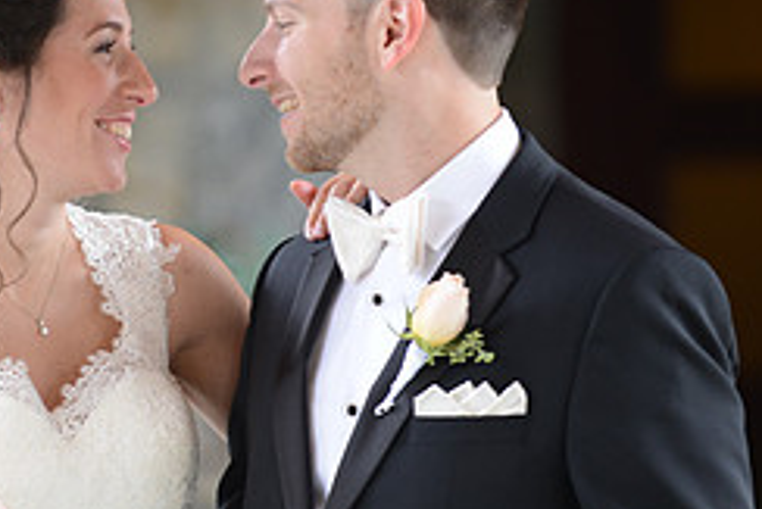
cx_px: 112
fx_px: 10060
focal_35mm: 475
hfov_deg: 4.3
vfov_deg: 2.9
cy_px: 308
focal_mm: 200
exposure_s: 1/125
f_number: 4
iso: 500
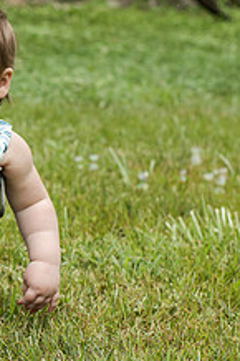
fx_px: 1432
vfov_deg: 14.3
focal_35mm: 143
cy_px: 121
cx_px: -190
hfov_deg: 9.2
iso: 640
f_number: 3.5
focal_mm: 50
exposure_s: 1/2500
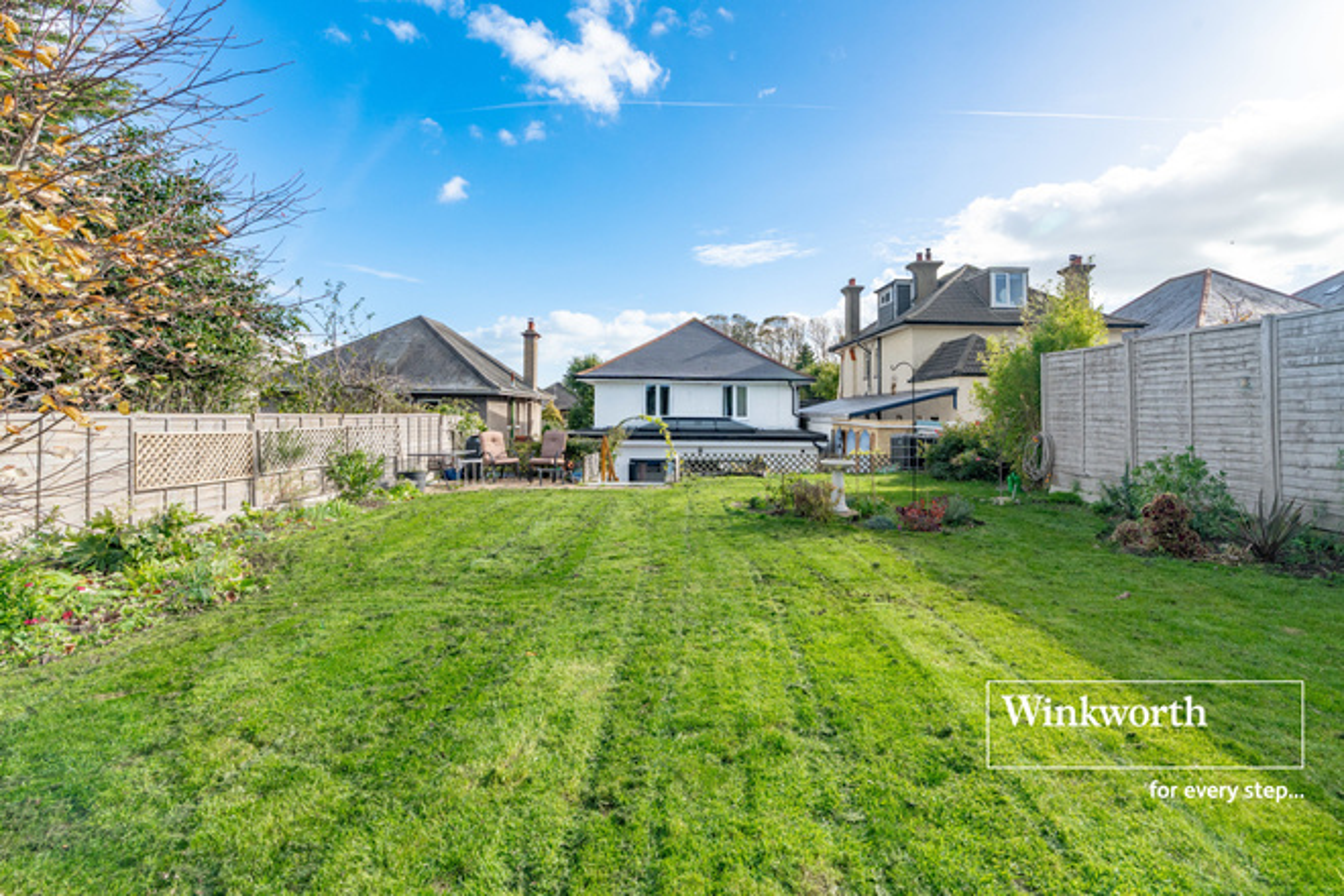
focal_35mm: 16
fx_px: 597
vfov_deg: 73.7
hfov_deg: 96.7
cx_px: 672
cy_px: 448
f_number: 9
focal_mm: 16
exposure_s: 1/640
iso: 400
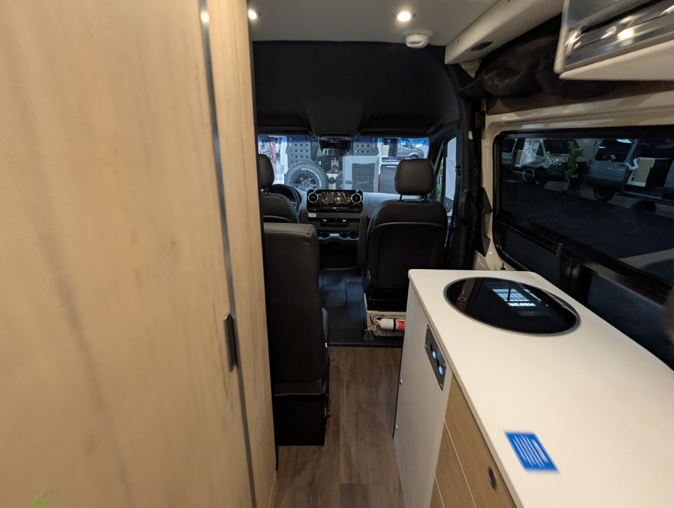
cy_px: 254
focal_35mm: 16
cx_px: 337
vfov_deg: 78.2
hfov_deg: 94.4
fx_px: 312
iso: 292
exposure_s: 1/32.1
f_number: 2.2
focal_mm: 2.35
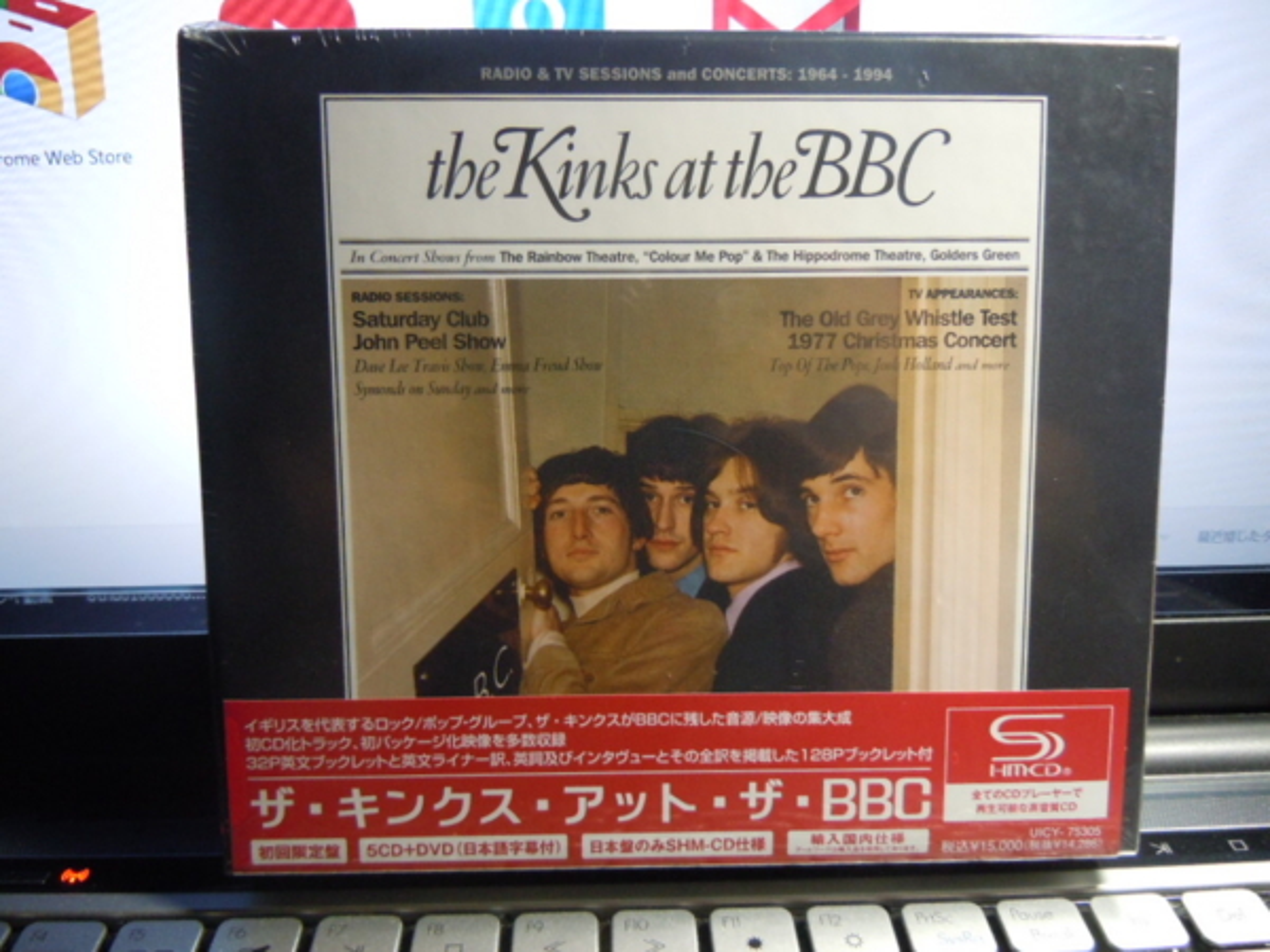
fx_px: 1101
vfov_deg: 46.8
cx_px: 635
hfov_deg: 60.0
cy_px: 476
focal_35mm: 30
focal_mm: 5.4
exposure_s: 1/20
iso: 400
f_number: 3.5
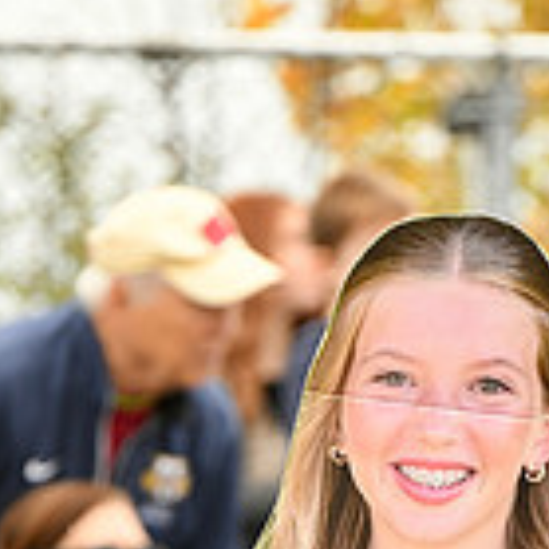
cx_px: 324
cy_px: 632
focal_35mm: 550
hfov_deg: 3.2
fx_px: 9869
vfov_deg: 3.2
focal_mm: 200
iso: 1000
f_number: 3.2
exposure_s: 1/1000
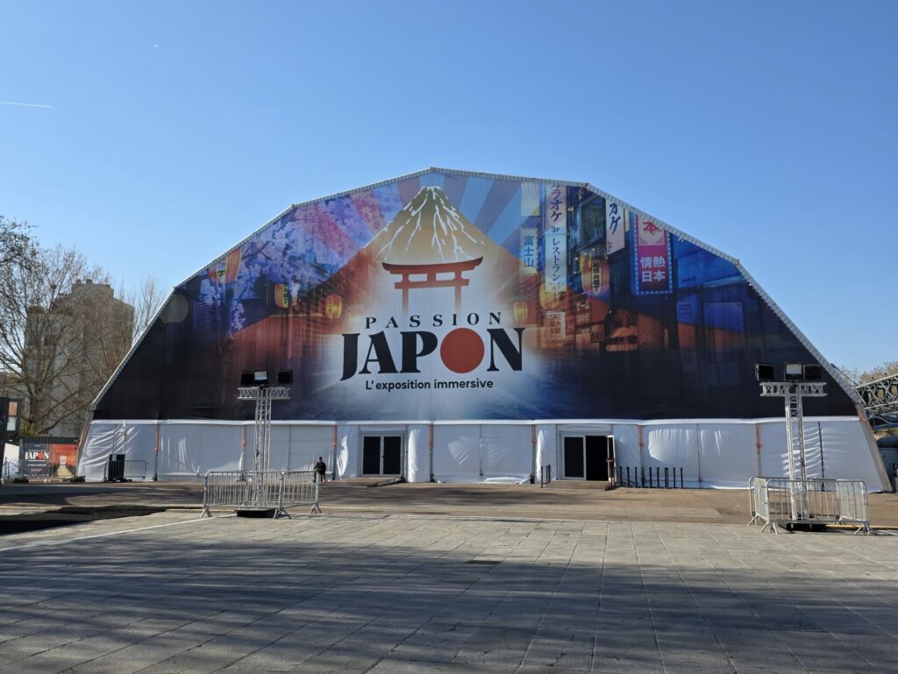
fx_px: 597
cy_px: 337
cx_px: 449
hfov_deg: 73.9
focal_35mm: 23
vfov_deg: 58.9
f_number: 1.7
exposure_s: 1/4650
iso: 80
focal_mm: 6.3
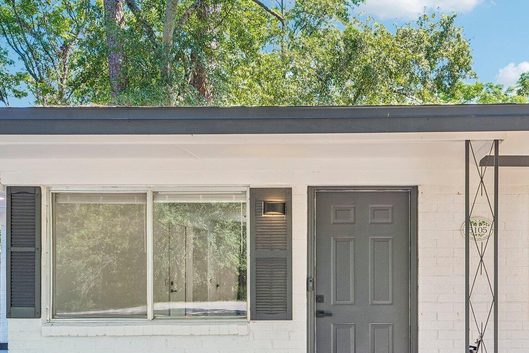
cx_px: 361
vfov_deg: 34.6
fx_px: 551
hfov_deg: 50.2
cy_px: 272
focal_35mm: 38
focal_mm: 21.3
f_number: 11
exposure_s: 1/25
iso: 400
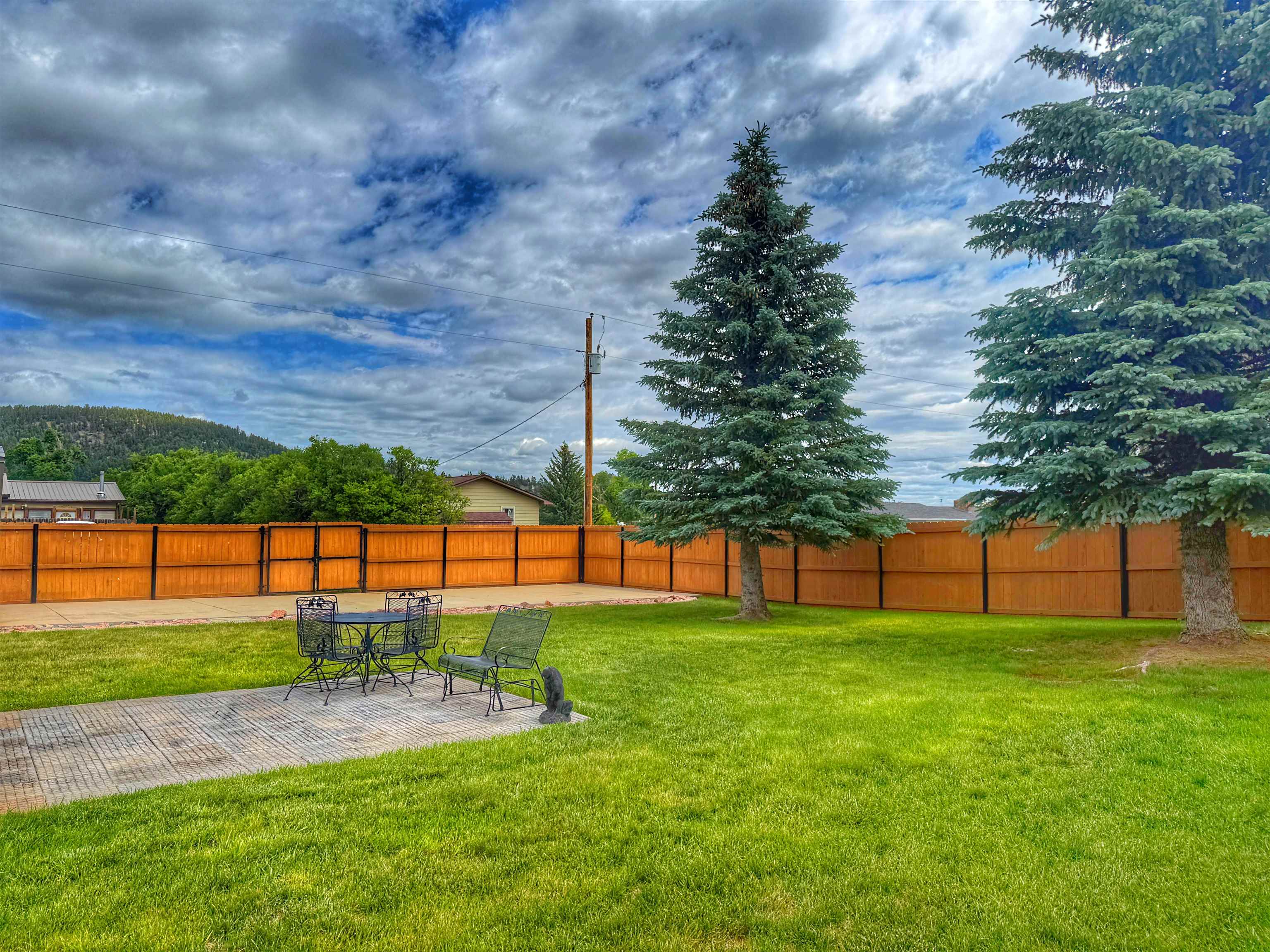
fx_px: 881
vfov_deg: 56.8
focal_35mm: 24
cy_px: 476
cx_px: 635
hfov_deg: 71.6
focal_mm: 6.76
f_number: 1.78
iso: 80
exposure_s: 1/7353
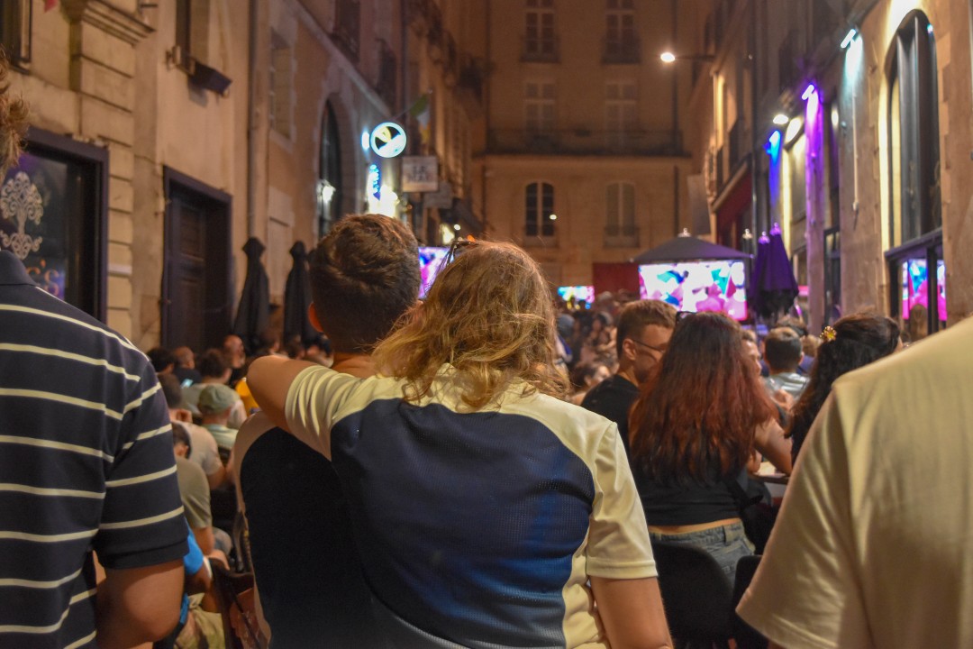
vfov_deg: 28.9
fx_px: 1257
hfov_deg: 42.3
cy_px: 324
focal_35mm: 46
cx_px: 486
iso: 3200
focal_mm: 31
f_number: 4.2
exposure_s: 1/20
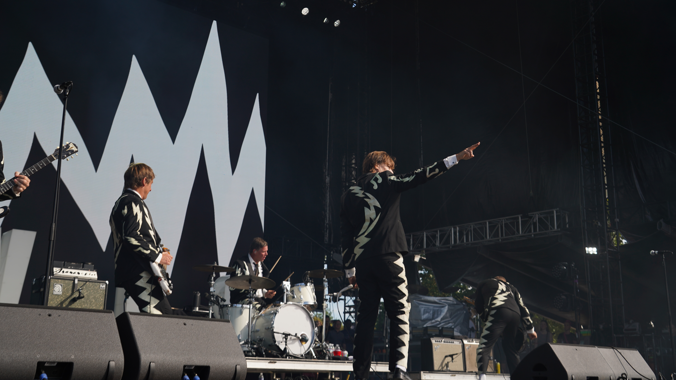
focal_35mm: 43
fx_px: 771
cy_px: 158
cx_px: 338
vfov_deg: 27.7
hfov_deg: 47.4
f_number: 6.3
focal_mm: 41
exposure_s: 1/320
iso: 100
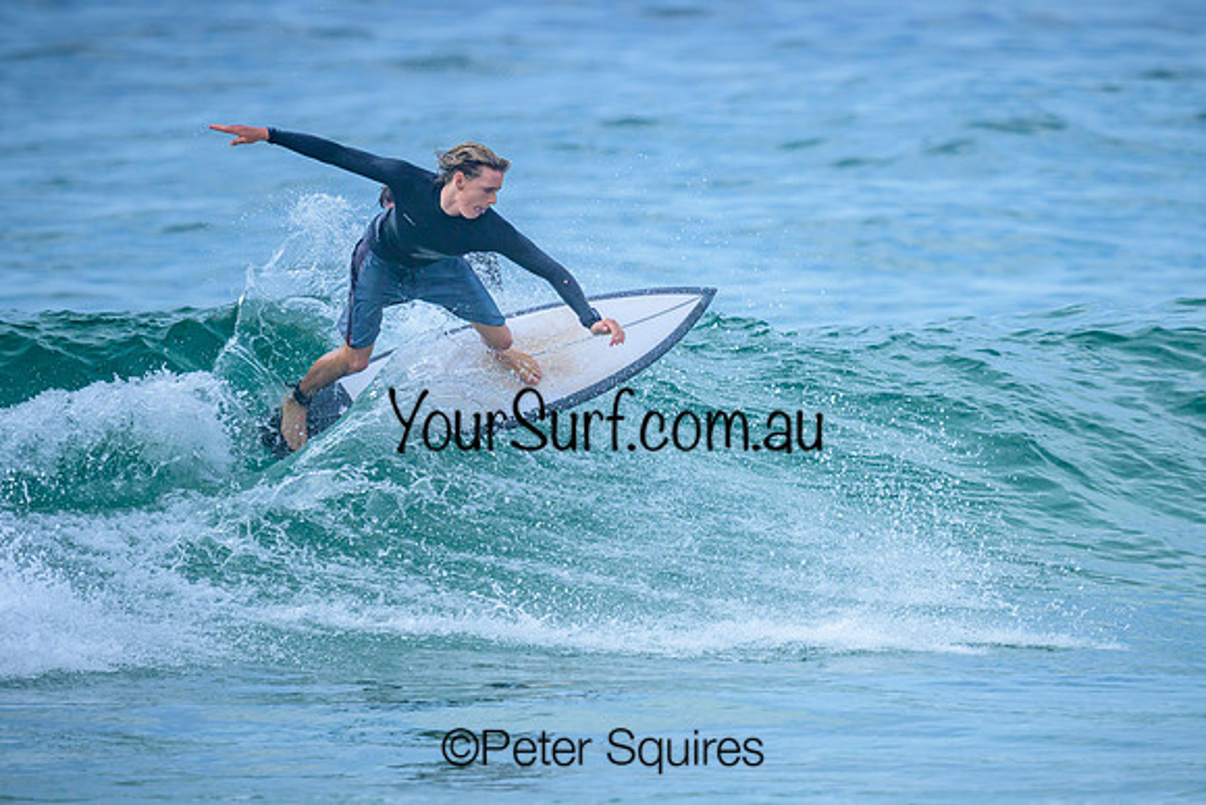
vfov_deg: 1.3
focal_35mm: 1073
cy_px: 451
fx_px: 35953
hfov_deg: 1.9
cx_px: 657
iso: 450
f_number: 6.3
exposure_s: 1/3200
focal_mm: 800
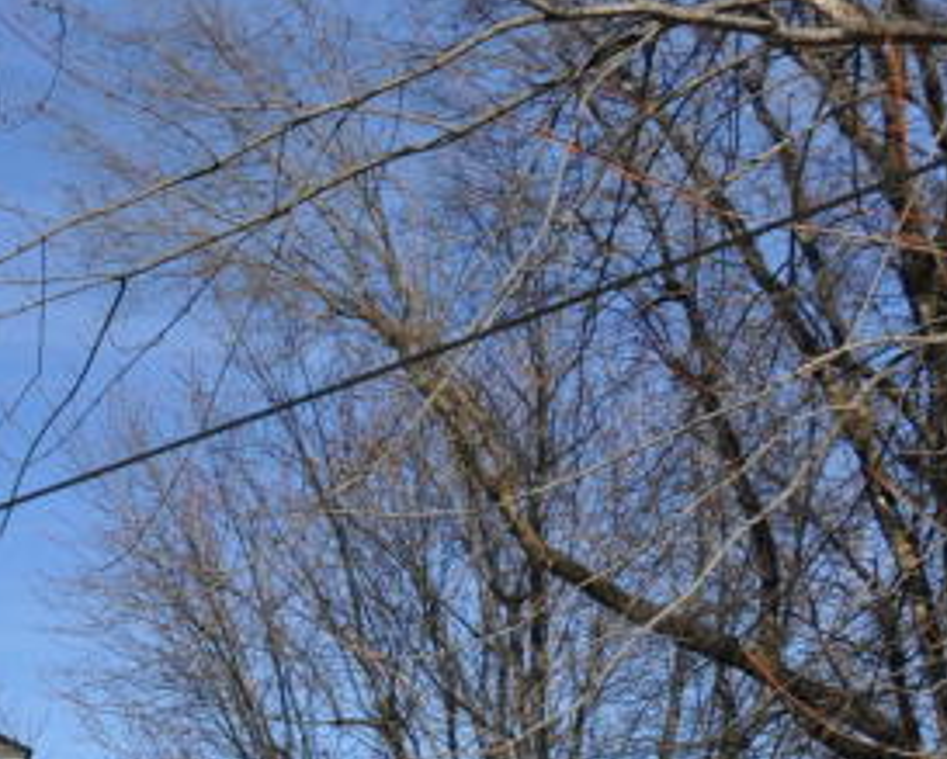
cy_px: 1067
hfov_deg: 14.5
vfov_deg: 12.5
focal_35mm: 119
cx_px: -666
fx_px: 3339
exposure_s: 1/400
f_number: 10
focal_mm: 20
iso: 200
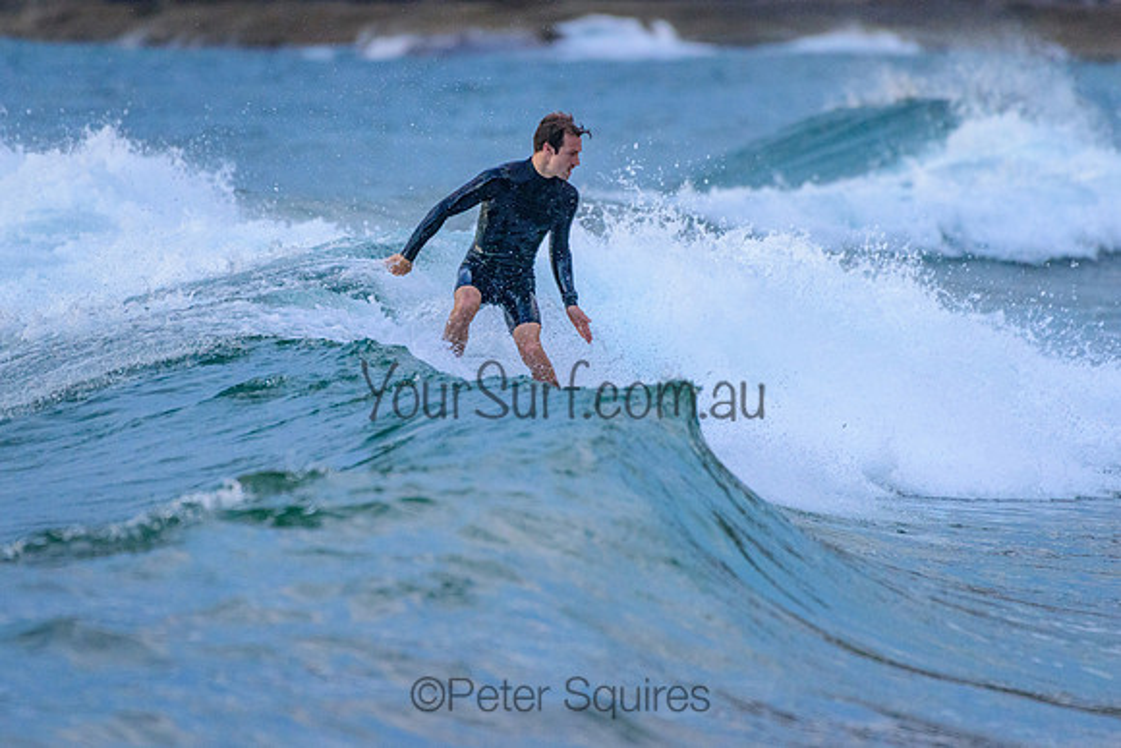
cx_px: 483
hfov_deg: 3.4
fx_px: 19096
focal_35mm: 613
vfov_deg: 2.2
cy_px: 312
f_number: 5.6
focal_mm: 500
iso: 1800
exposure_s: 1/2000
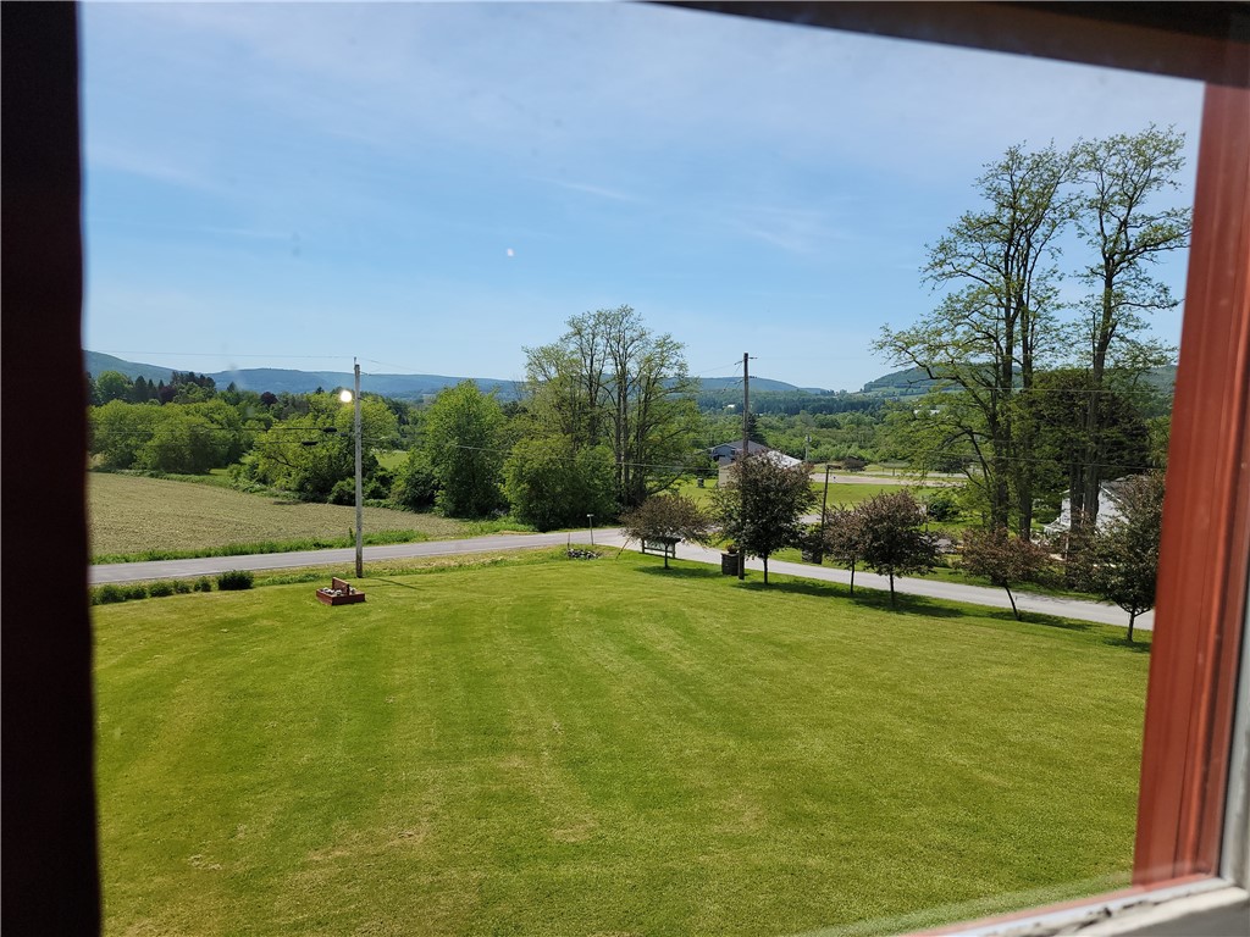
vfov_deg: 56.8
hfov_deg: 71.6
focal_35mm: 24
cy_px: 468
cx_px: 625
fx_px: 867
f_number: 1.8
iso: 16
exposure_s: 1/960
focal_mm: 6.7
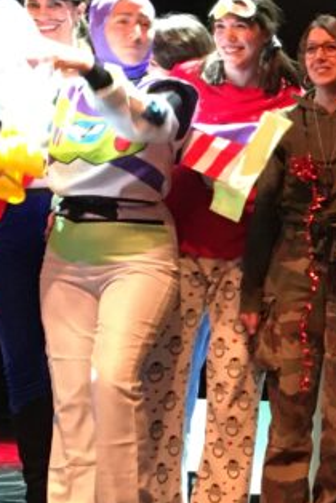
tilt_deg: +7.3
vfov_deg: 20.8
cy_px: 176
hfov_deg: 12.9
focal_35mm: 98
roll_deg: -2.0
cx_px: 565
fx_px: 1372
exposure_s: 1/33
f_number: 2.2
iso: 250
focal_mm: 4.15
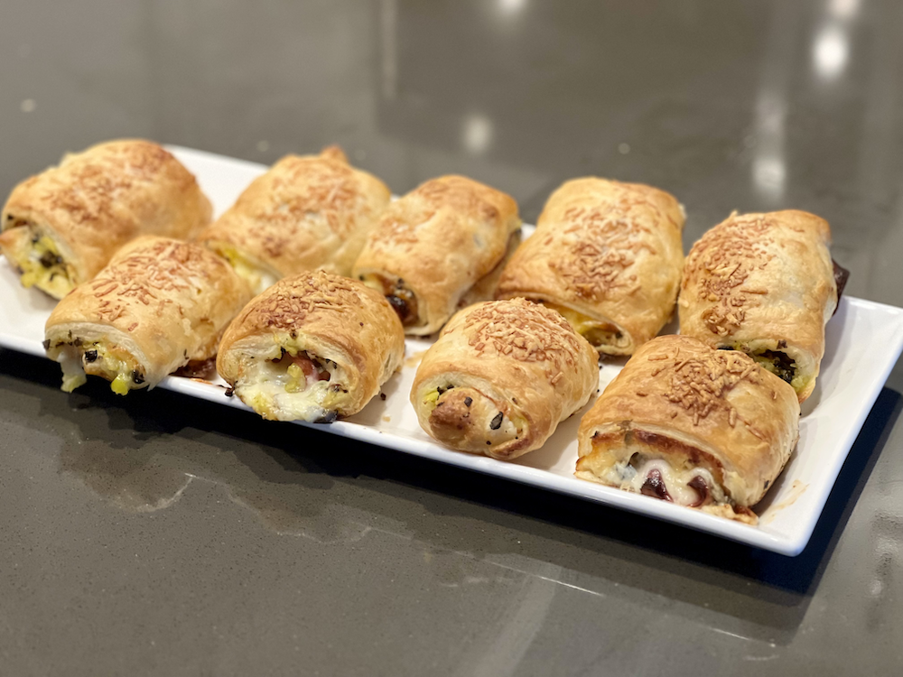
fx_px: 2009
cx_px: 452
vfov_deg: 19.1
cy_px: 338
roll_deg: -0.6
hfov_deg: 25.3
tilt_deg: -32.9
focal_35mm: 77
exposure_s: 1/30
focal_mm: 9
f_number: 2.8
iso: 400
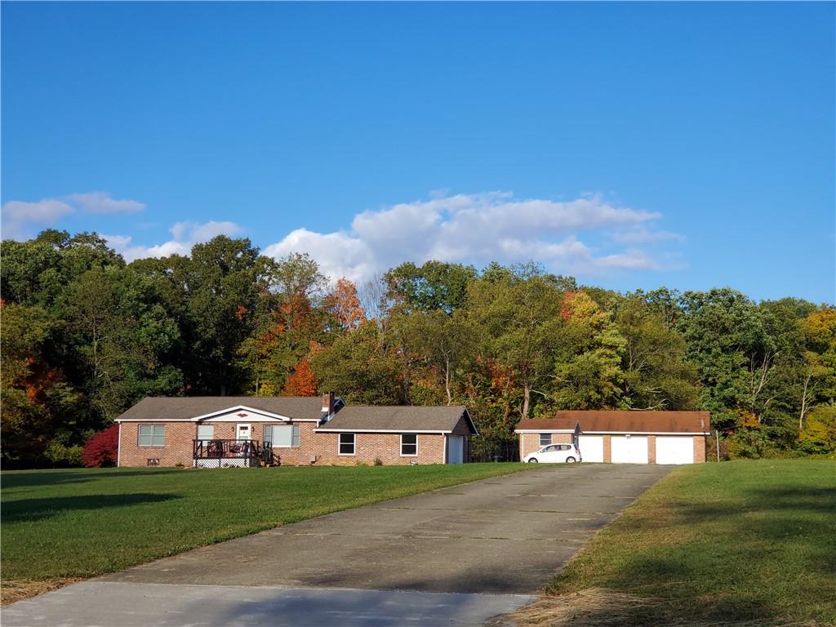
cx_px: 418
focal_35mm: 52
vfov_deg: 28.0
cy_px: 314
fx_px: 1256
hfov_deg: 36.8
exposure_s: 1/801
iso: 50
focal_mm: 6
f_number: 2.4
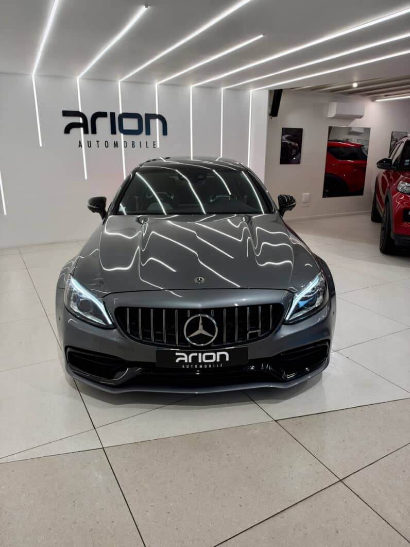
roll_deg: -0.4
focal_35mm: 24
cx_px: 205
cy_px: 274
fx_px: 379
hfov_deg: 56.8
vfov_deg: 71.6
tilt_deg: -16.9
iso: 160
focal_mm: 6.93
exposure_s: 1/100
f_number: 1.8
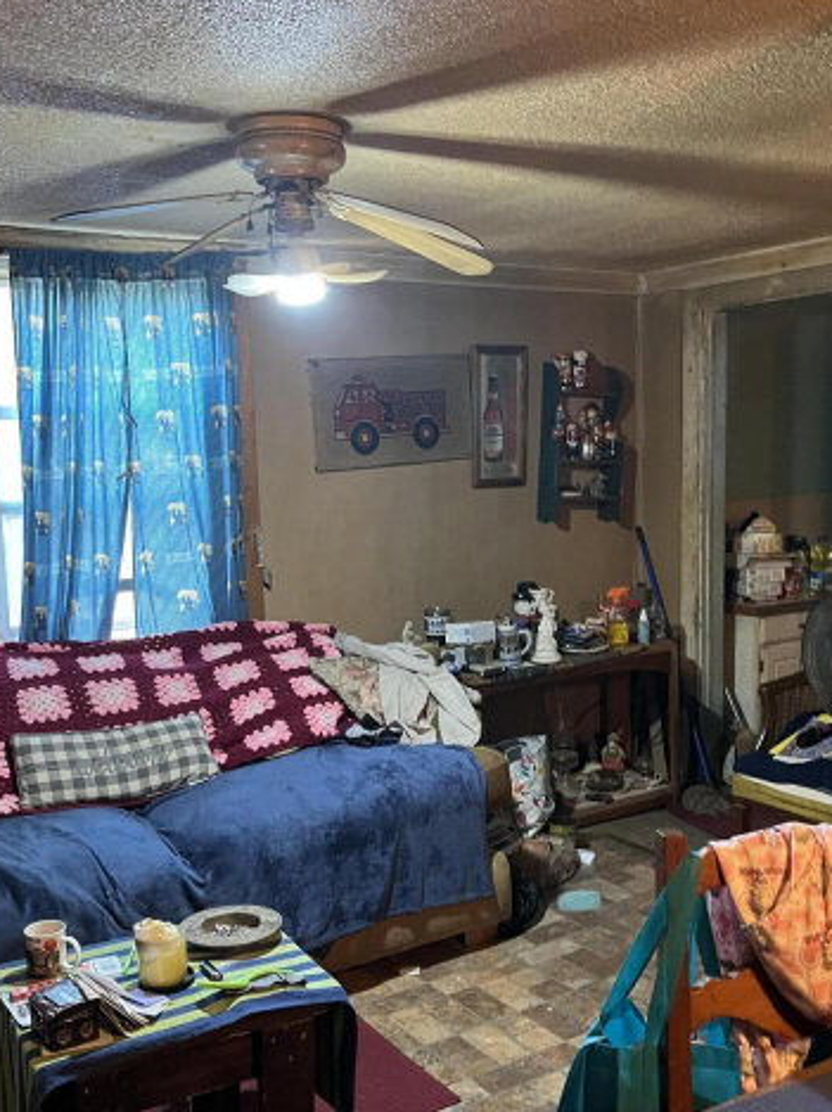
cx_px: 446
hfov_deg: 38.6
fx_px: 1187
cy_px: 594
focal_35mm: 37
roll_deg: -1.9
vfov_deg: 50.1
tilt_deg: -6.0
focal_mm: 5.1
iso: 640
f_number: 1.6
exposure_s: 1/40
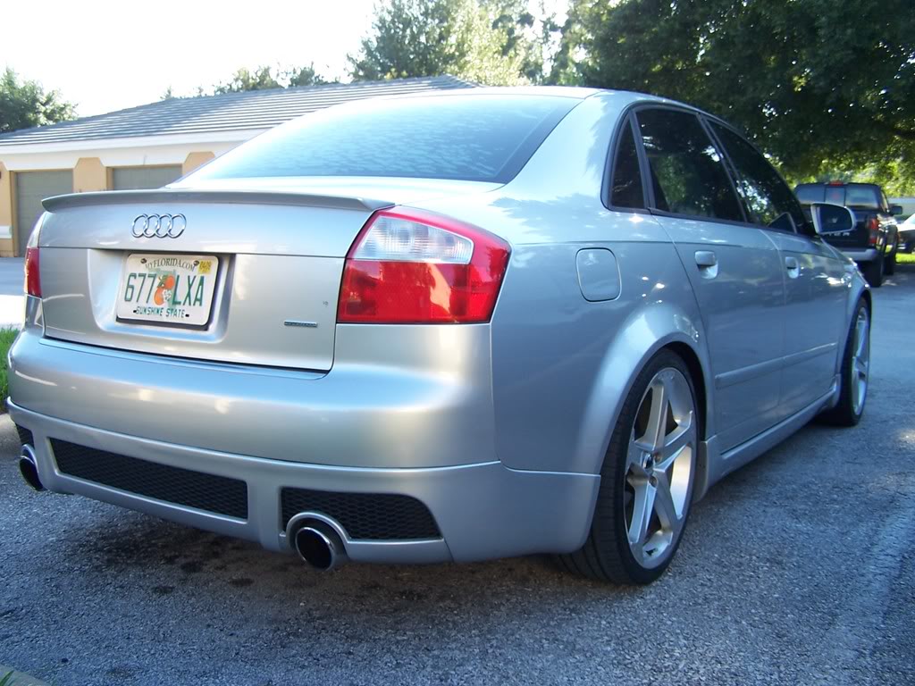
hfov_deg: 49.0
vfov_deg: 37.7
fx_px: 1004
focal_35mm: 38
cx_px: 458
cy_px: 343
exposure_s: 1/180
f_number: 2.8
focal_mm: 6.3
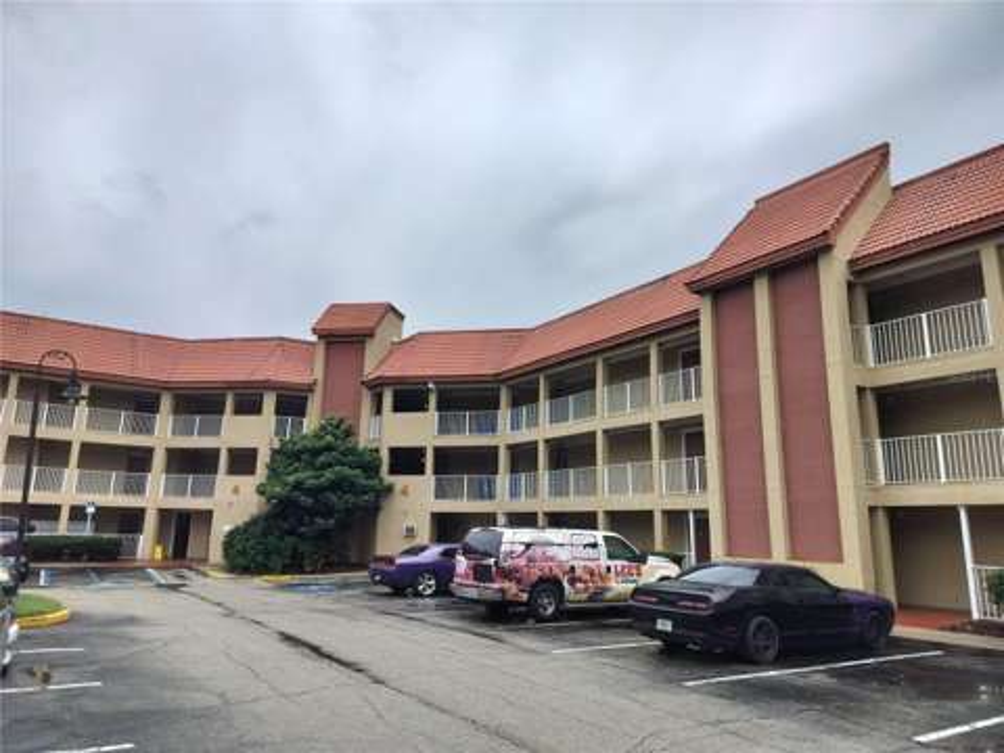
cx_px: 502
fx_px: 696
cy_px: 376
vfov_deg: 56.8
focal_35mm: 24
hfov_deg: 71.6
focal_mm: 5.24
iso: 50
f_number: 1.7
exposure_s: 1/1591
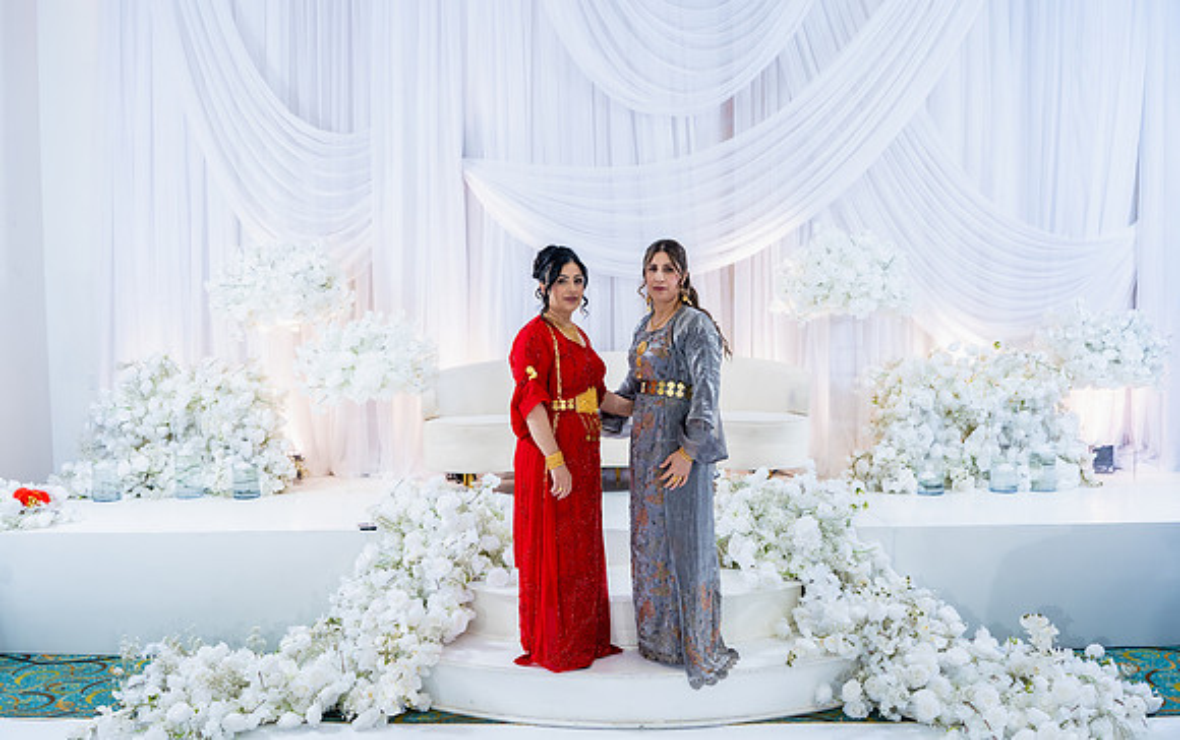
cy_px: 423
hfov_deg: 61.7
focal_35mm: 31
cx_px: 587
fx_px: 987
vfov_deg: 41.0
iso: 800
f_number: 3.2
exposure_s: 1/160
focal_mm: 28
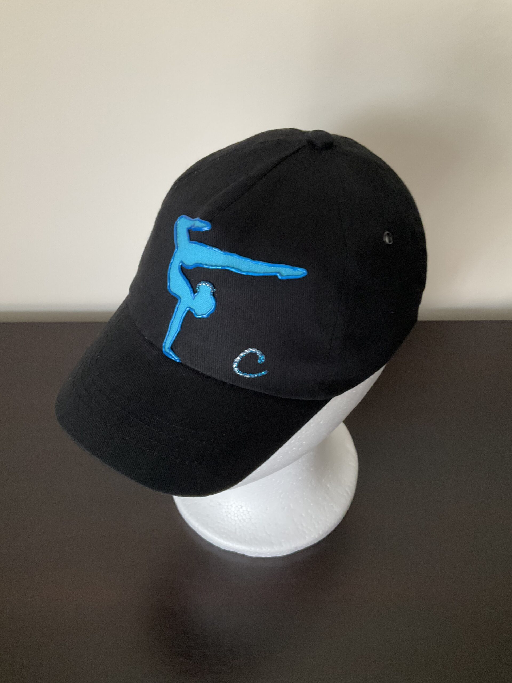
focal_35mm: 29
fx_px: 572
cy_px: 342
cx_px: 256
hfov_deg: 48.2
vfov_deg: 61.7
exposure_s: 1/33
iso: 320
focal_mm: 3
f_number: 1.8
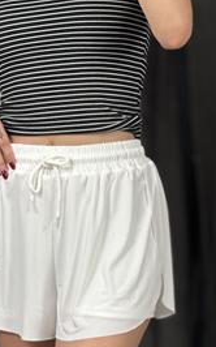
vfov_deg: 16.4
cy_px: 251
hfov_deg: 10.3
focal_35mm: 127
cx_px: 90
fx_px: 1197
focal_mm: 9
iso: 160
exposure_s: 1/100
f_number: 2.8
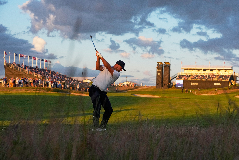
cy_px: 80
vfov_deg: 17.3
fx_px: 524
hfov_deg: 25.7
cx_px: 120
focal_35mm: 79
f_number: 6.3
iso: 800
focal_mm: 79
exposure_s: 1/1250
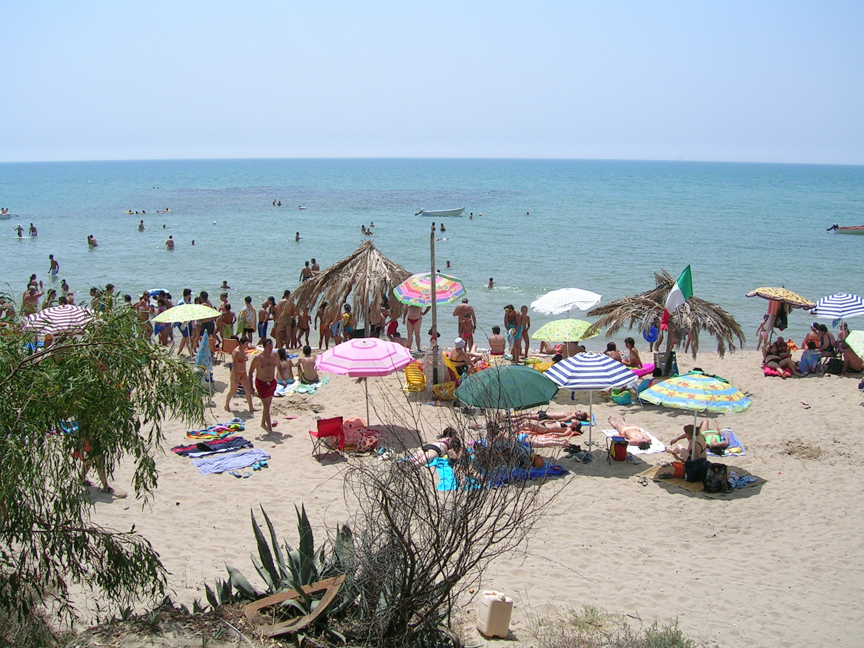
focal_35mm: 35
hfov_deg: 52.6
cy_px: 324
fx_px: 874
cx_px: 432
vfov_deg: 40.7
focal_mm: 5.4
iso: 50
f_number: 4.8
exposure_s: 1/536
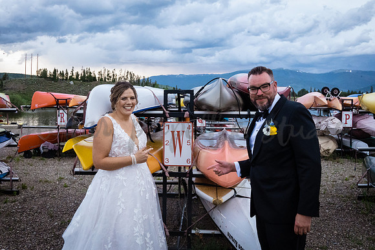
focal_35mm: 37
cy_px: 125
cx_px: 188
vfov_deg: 36.1
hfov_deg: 52.1
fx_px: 383
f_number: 16
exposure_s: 1/100
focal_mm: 35
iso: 12800
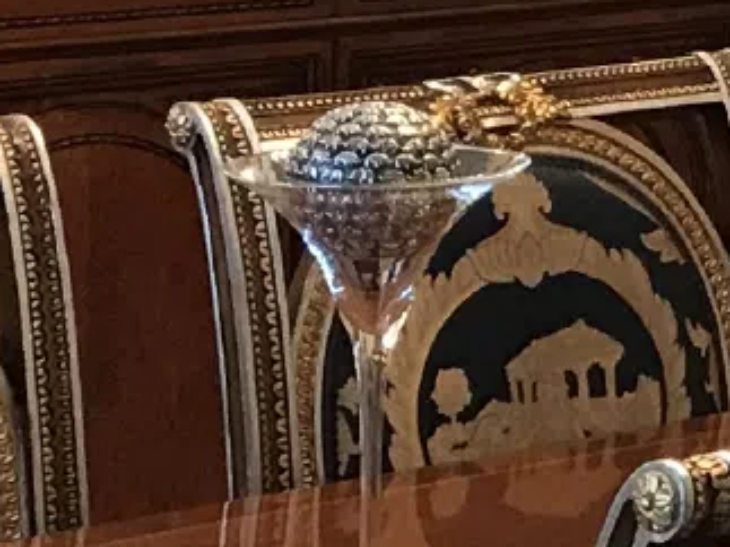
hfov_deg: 8.2
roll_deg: -1.1
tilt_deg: -1.3
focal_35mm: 208
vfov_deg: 7.0
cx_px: 2161
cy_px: -267
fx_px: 4385
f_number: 1.8
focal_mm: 3.99
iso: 40
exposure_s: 1/17
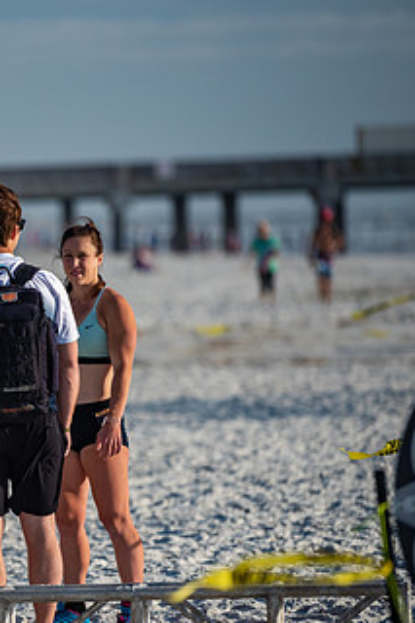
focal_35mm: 363
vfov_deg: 5.7
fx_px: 6283
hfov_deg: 3.8
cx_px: -62
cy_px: 357
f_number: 2.8
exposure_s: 1/4000
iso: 640
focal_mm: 200
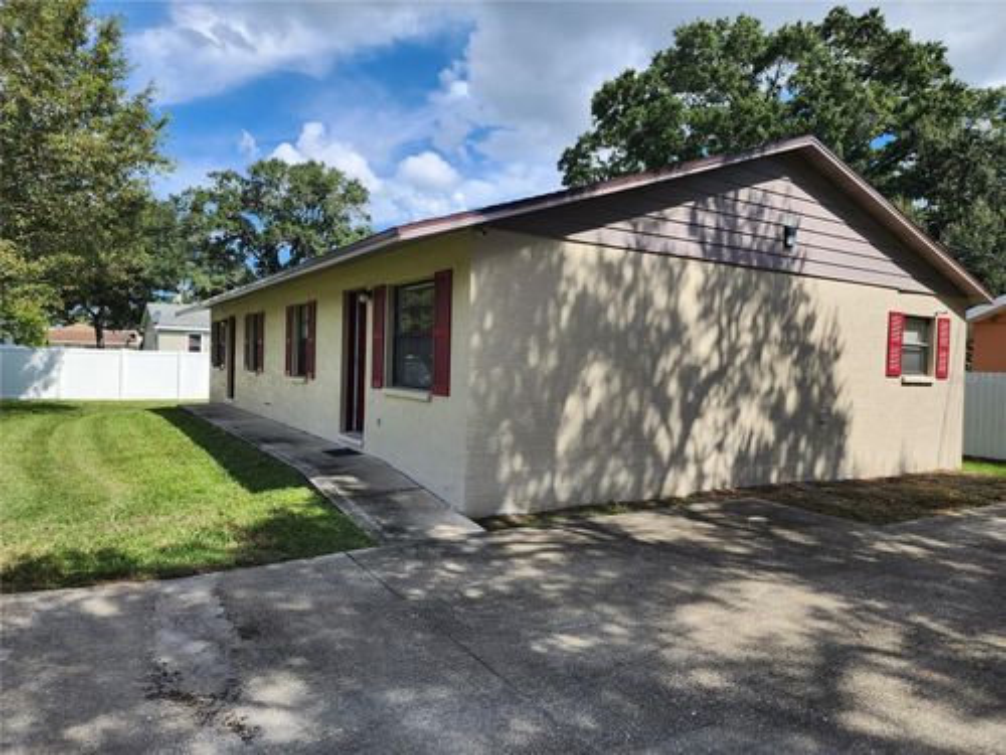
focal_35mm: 23
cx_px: 503
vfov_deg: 58.9
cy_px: 378
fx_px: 668
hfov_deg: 73.9
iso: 12
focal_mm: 6.4
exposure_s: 1/845
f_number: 1.8
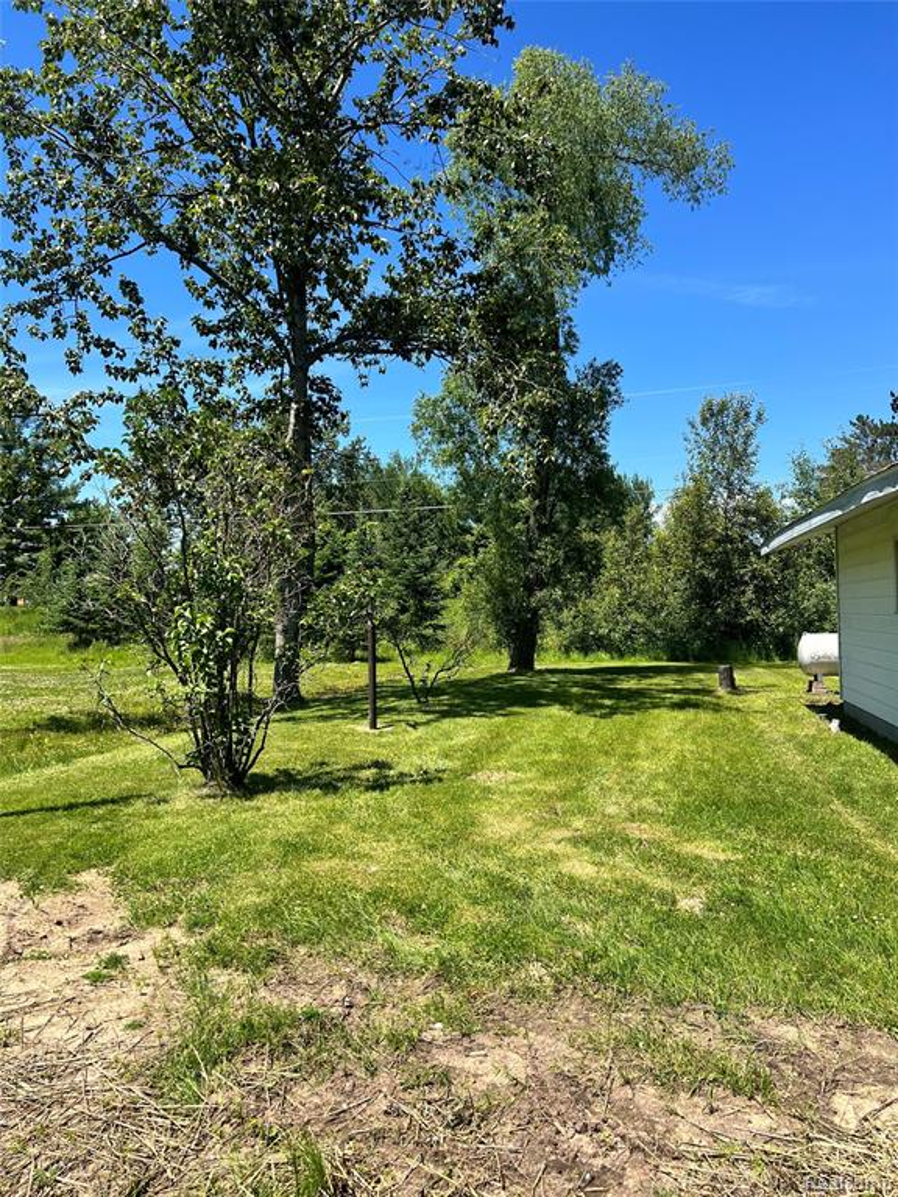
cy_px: 598
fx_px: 899
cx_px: 449
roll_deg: +0.4
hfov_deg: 53.1
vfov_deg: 67.3
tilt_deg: +1.9
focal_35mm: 26
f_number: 1.5
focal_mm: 5.7
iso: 50
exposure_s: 1/2841
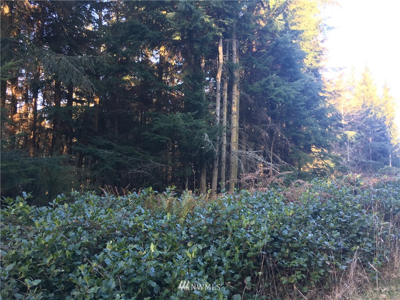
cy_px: 150
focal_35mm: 29
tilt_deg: +3.7
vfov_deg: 48.2
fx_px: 335
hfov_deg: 61.7
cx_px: 200
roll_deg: +0.3
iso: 32
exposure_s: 1/30
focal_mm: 4.15
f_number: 2.2
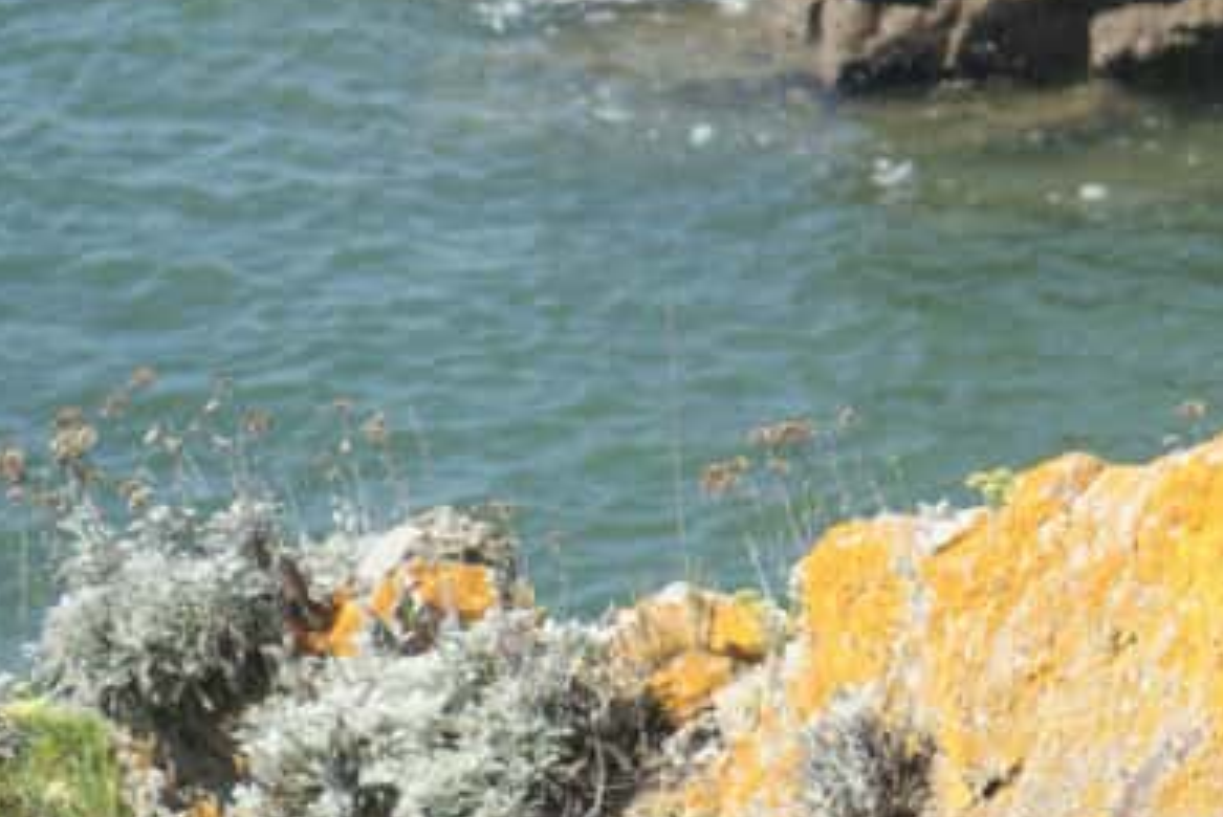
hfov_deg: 3.9
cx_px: 1591
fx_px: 18131
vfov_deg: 2.6
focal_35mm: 533
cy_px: 74
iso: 100
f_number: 5.6
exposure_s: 1/250
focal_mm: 135
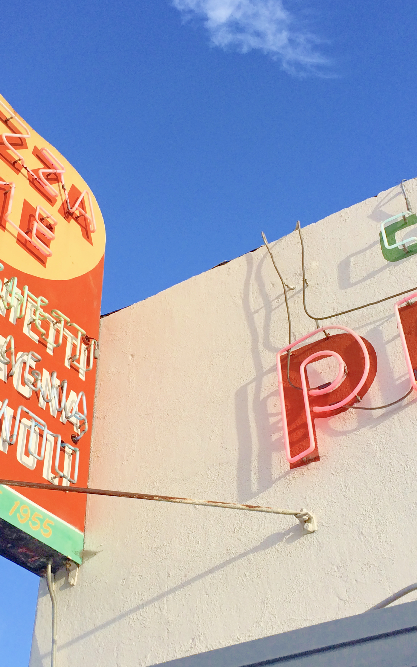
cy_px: 304
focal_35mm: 47
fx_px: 855
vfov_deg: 42.6
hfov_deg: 27.4
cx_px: 172
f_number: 2.2
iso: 32
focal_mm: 4.12
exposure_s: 1/933
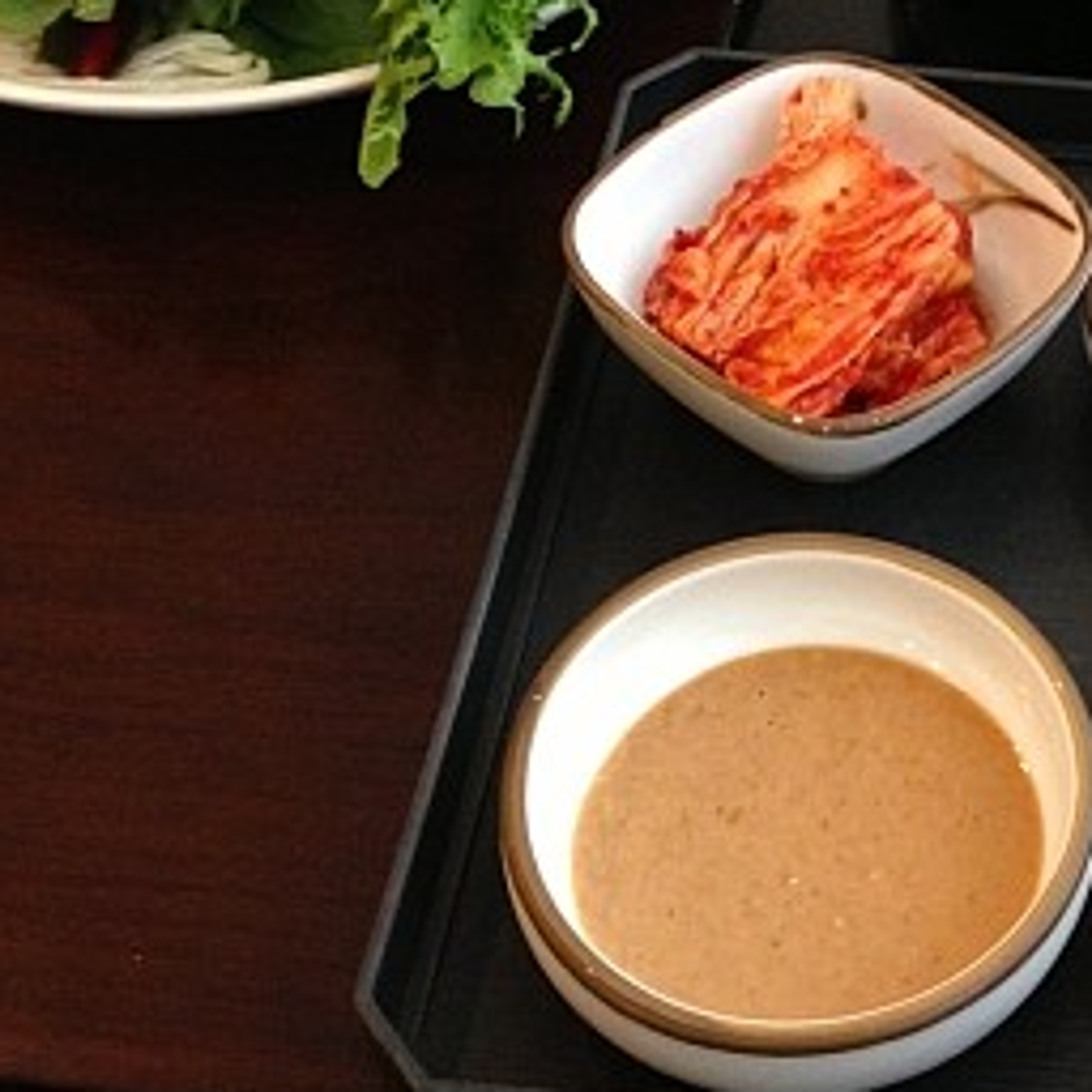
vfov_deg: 21.6
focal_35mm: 76
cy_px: -92
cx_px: 879
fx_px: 2712
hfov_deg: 22.4
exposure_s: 1/20
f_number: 2.4
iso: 200
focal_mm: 4.13
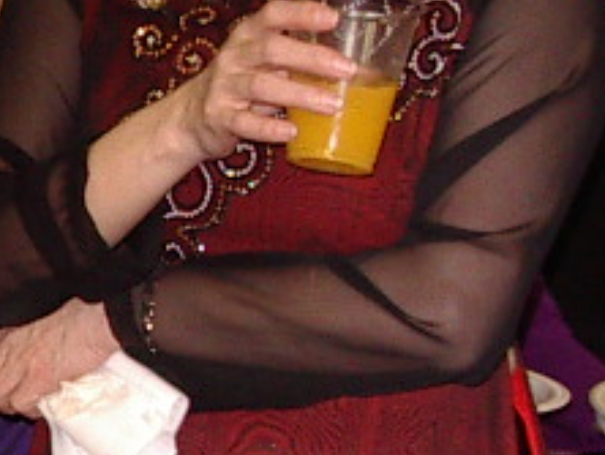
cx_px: -401
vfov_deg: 8.5
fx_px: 3062
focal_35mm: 175
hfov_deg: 10.7
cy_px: 229
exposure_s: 1/60
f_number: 2.6
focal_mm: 5.8
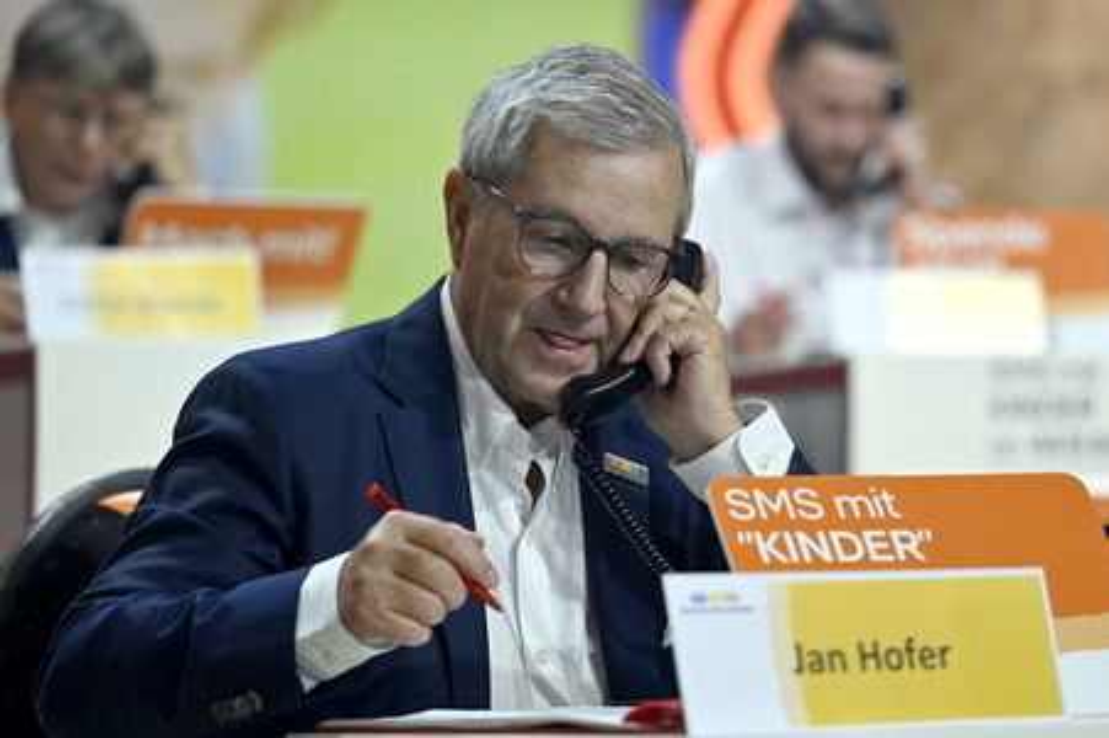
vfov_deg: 11.9
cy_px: 369
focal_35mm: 115
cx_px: 554
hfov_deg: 17.8
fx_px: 3540
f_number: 2.8
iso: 1600
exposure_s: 1/640
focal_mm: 115
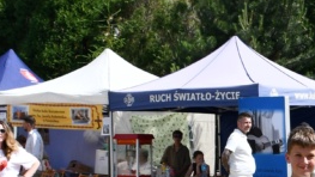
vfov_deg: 10.9
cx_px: 410
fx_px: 919
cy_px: 198
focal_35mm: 110
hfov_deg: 18.1
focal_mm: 18
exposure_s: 1/320
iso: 100
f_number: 9
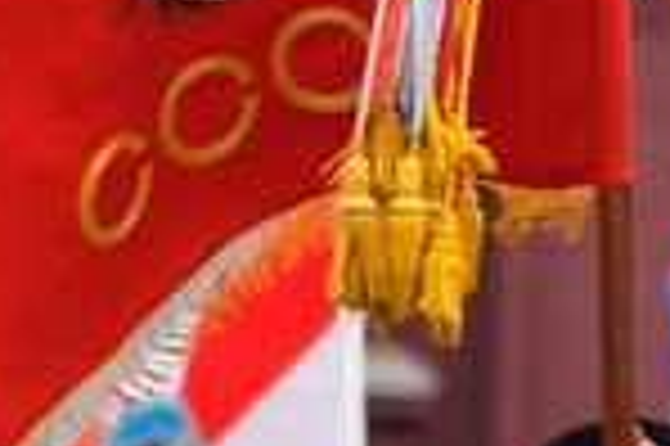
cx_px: -495
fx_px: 71406
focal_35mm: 3841
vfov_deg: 0.4
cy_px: 532
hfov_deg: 0.5
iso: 2000
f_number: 10
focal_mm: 560
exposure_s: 1/640
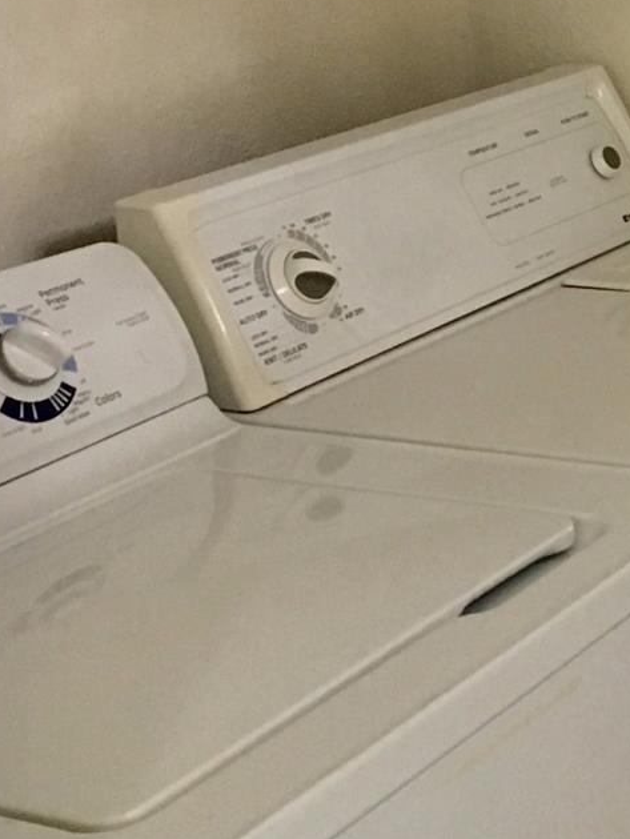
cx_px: 835
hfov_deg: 15.3
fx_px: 2231
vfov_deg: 20.8
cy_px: 76
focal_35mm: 92
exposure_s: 1/30
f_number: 2.2
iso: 160
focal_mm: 4.15
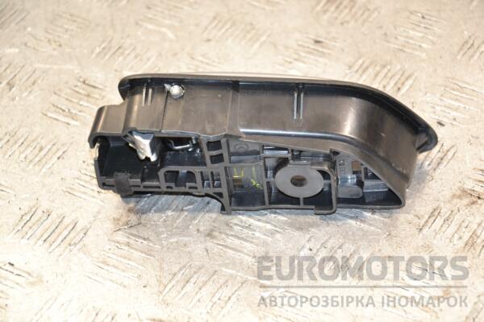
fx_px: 1855
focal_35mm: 138
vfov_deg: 9.9
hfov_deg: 14.9
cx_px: 242
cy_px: 161
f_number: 5.6
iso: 800
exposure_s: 1/80
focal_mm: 92
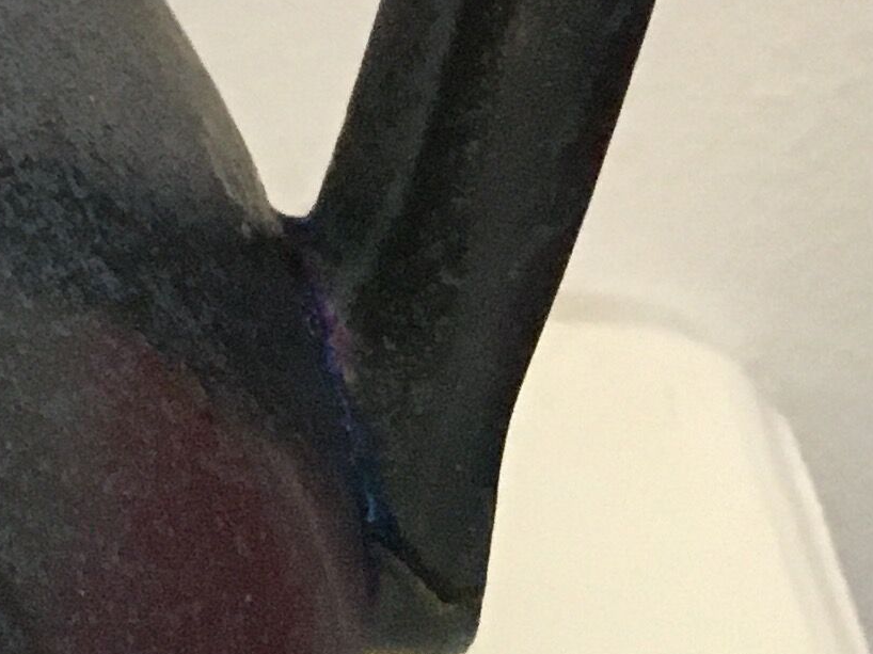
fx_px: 3605
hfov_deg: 13.0
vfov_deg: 8.9
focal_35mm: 143
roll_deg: +1.4
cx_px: -448
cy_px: -1122
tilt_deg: -20.3
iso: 200
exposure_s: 1/25
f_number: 2.2
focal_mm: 4.15
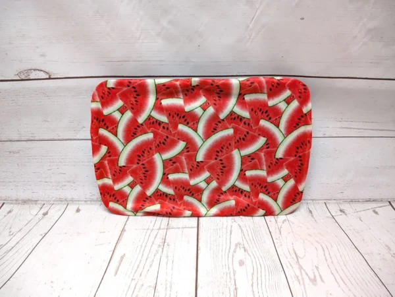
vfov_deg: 56.8
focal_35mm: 24
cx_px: 198
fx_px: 274
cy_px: 148
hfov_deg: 71.6
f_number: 1.7
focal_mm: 4.53
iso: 165
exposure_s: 1/120
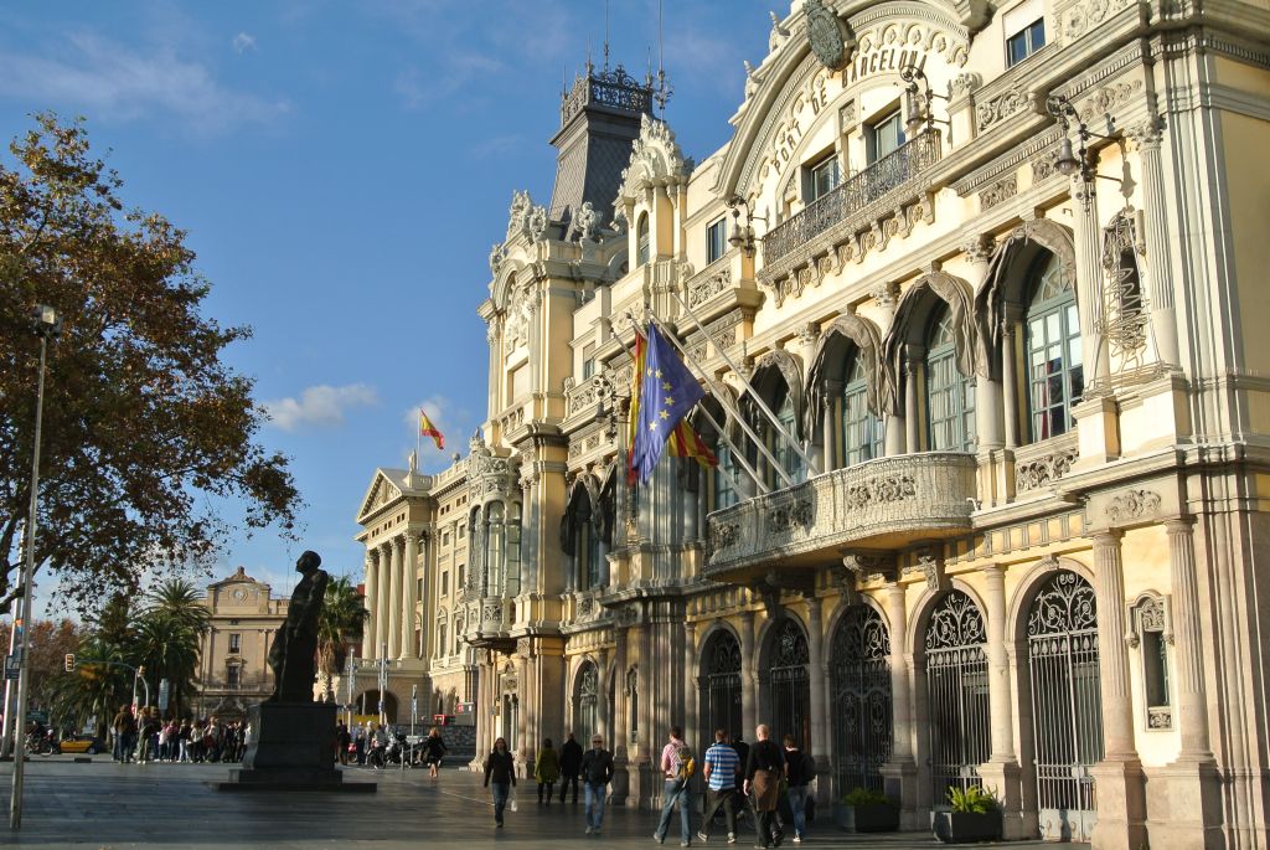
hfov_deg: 48.4
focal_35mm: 40
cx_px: 635
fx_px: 1412
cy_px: 425
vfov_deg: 33.5
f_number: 5.6
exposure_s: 1/500
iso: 100
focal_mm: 15.1
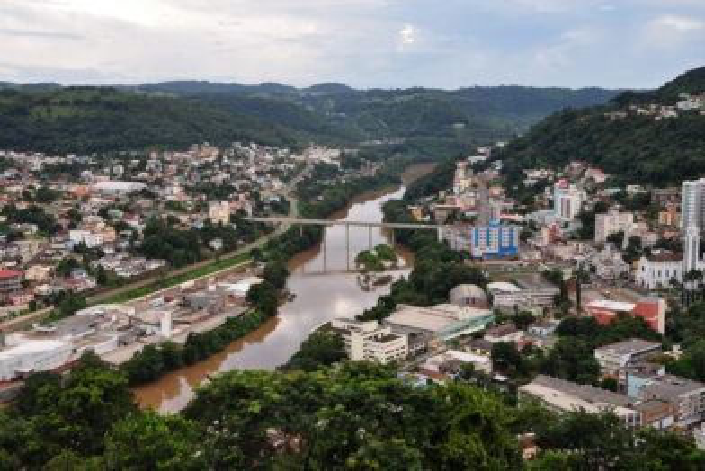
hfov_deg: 43.6
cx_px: 352
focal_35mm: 45
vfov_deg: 29.9
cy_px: 236
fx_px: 882
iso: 200
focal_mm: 30
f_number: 8
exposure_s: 1/80
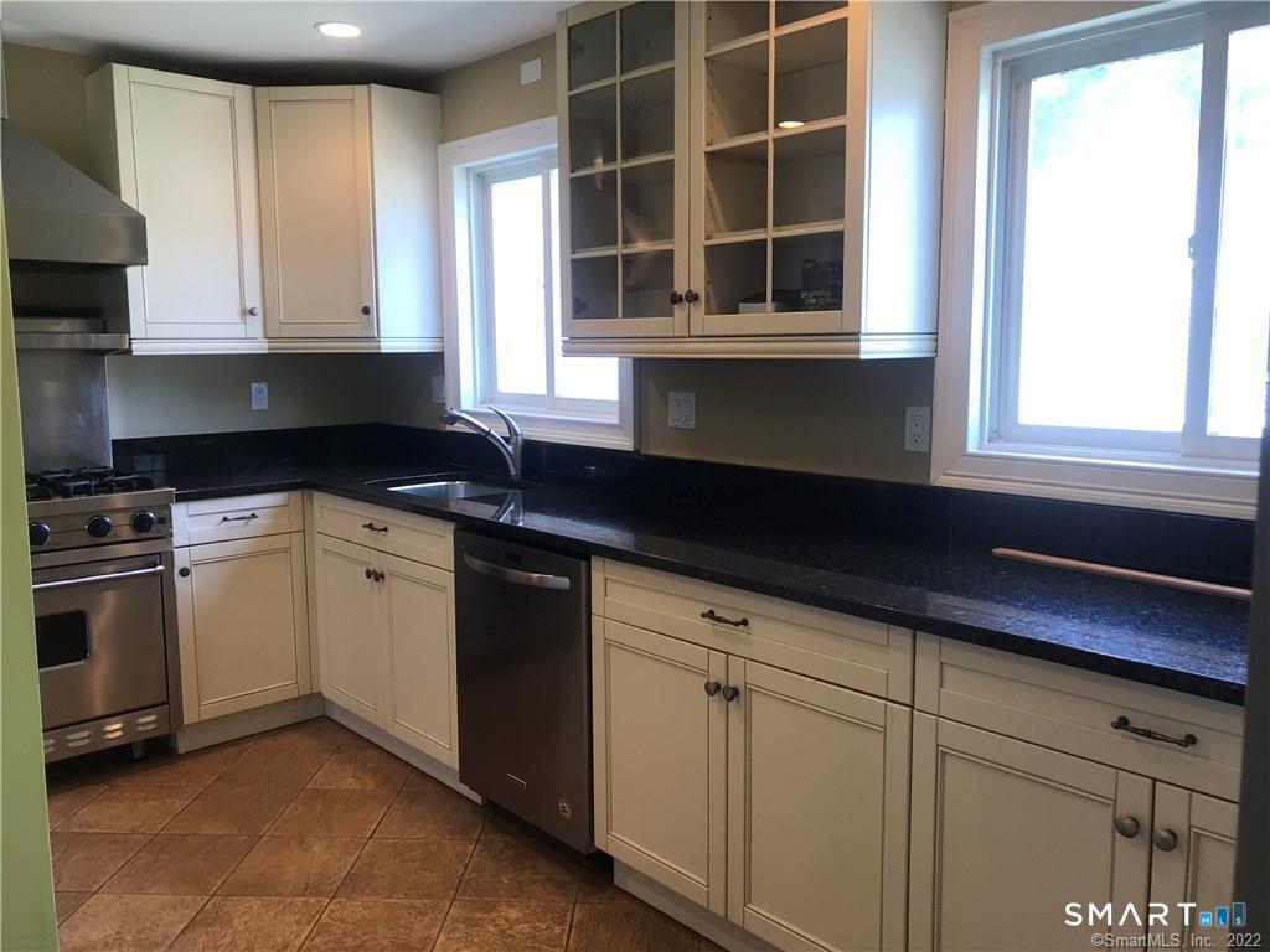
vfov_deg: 49.7
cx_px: 635
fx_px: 1027
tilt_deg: -7.5
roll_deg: +0.7
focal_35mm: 28
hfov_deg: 63.4
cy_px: 476
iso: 25
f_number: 1.8
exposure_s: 1/40
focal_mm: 3.99
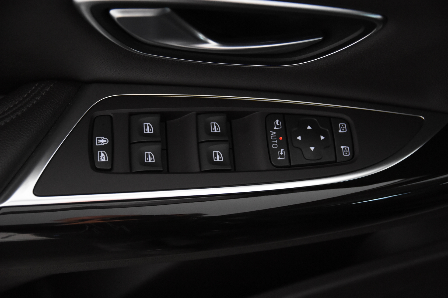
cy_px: 149
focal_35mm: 60
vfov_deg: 22.6
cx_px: 224
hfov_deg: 33.4
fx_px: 747
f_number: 3.5
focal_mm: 40
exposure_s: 1/60
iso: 4000
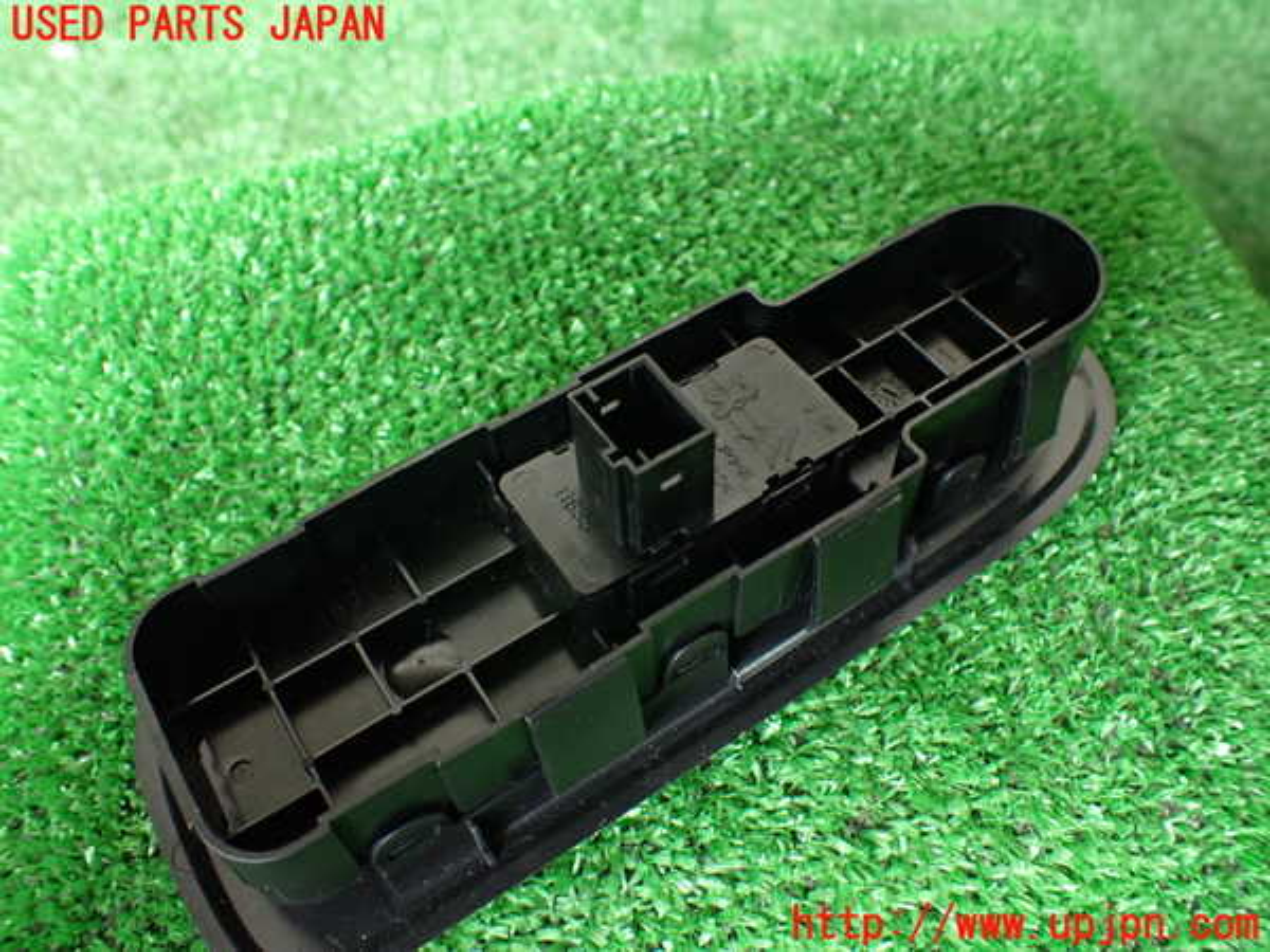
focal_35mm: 30
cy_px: 476
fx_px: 1101
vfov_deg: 46.8
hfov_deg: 60.0
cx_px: 635
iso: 500
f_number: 2.3
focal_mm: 5.4
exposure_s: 1/125
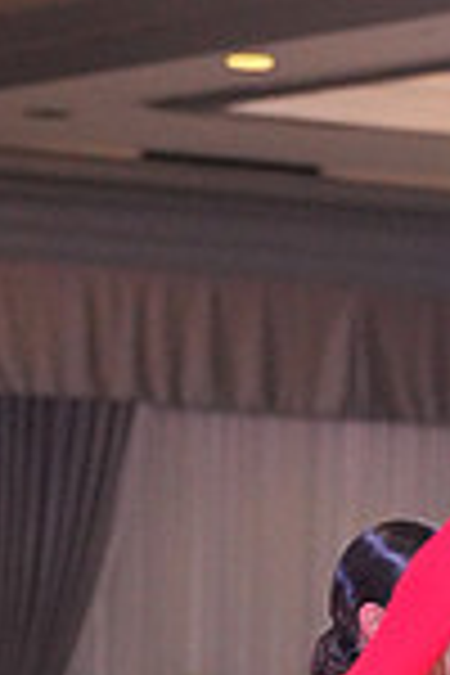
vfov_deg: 6.6
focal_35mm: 306
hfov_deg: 4.5
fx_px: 5737
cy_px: 1084
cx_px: 641
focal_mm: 79
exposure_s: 1/500
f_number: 3.5
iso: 6400
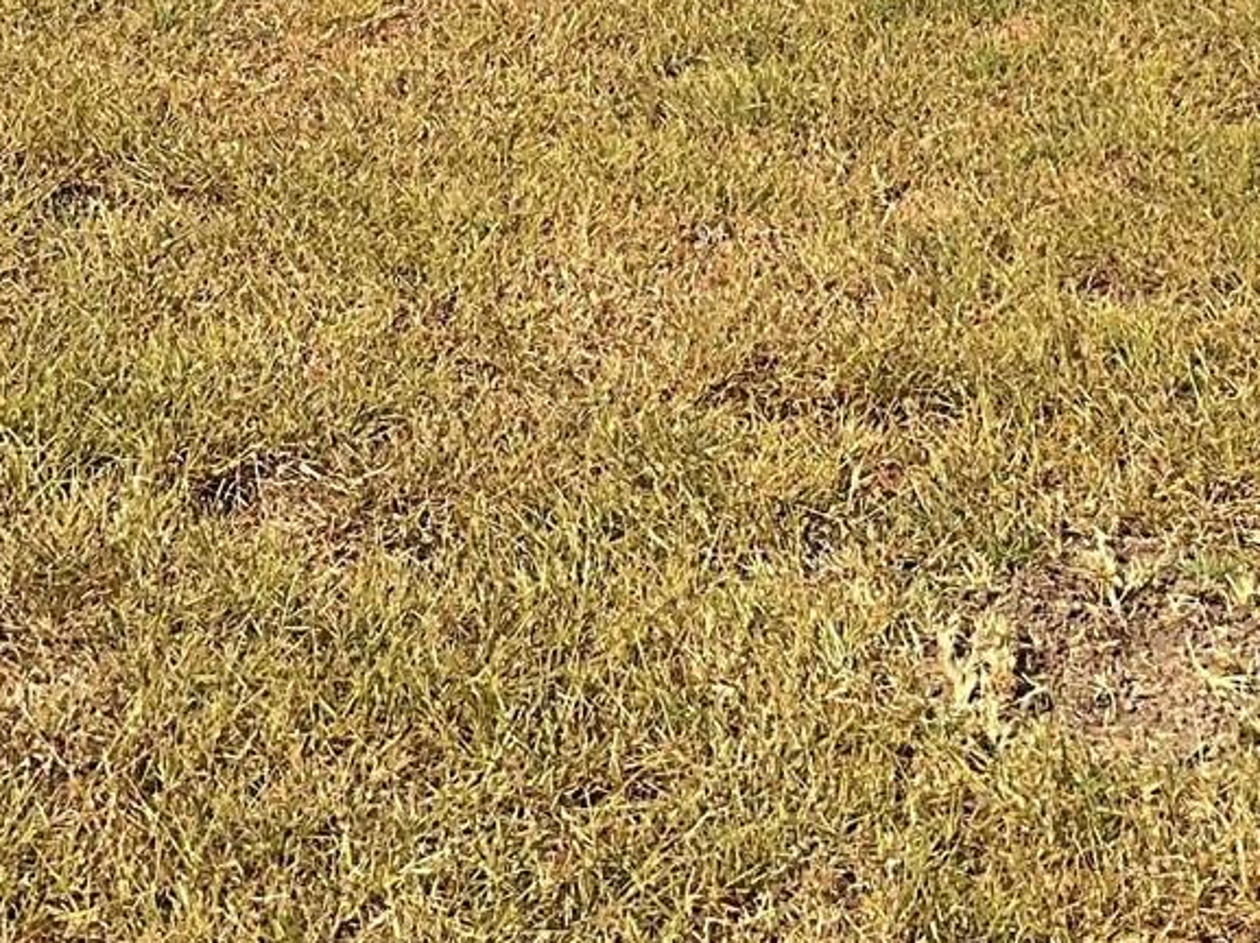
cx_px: 849
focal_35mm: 103
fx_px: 3747
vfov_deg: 13.7
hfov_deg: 19.0
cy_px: -373
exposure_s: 1/1848
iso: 16
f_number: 1.8
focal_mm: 3
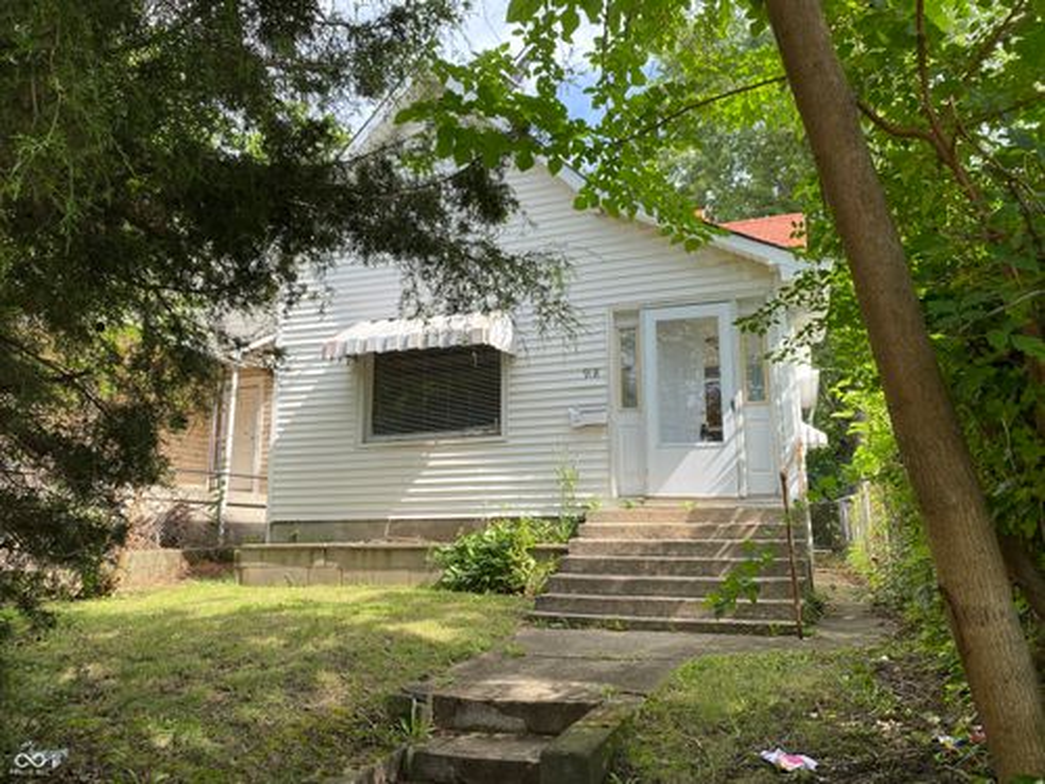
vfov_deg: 53.1
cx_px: 522
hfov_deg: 67.3
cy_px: 392
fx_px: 785
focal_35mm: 26
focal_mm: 4.25
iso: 32
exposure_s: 1/479
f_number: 1.8
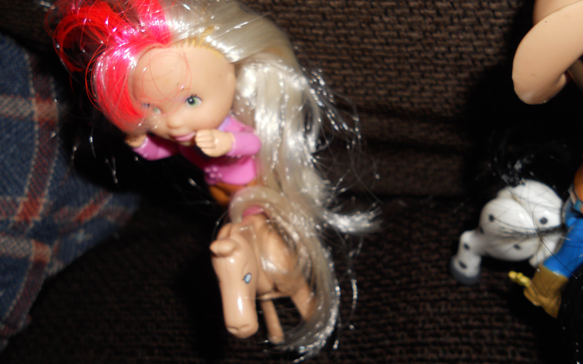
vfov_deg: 37.3
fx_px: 540
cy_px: 184
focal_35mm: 34
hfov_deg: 56.7
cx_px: 291
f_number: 8.8
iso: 80
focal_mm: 5.8
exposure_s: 1/25
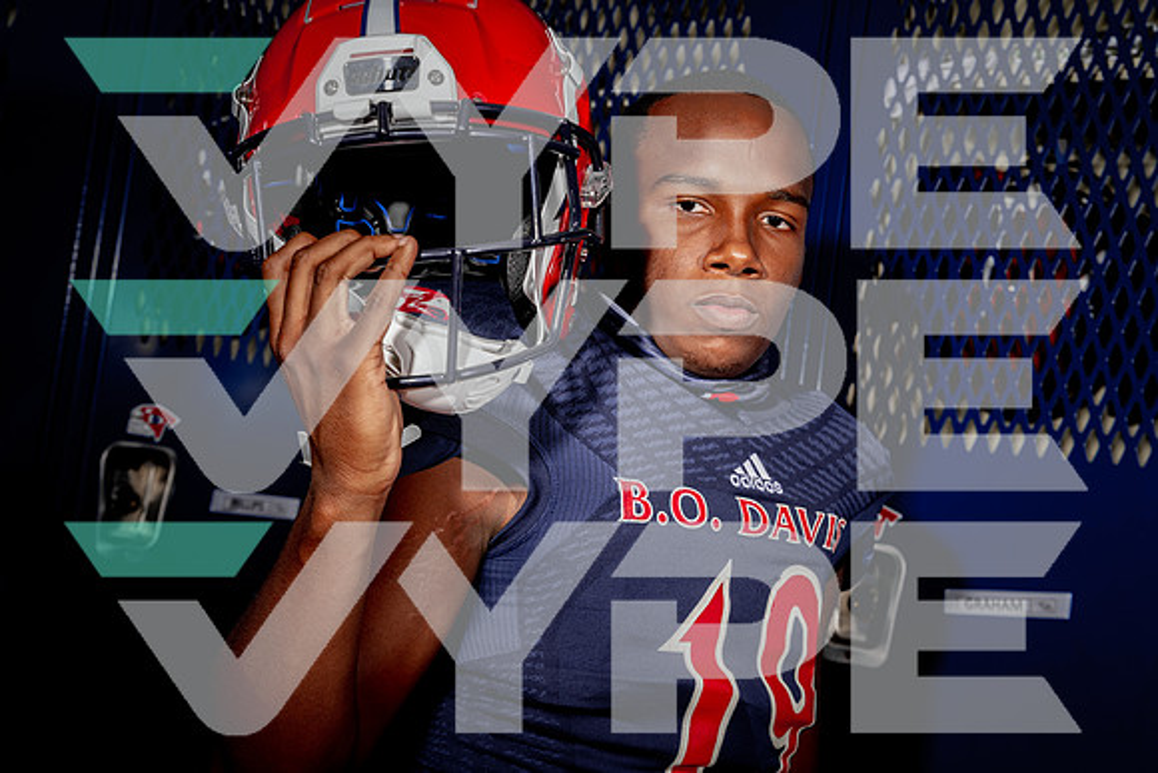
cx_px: 579
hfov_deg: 40.3
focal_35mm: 49
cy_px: 386
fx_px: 1576
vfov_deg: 27.5
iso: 100
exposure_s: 1/125
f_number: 6.3
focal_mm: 49
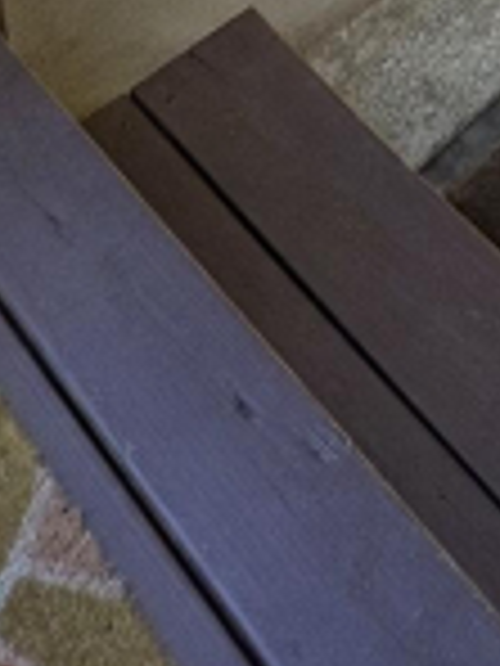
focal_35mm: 63
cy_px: -601
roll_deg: -7.4
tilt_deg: -19.1
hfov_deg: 20.2
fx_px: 1213
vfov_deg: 19.9
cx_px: 739
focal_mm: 2.22
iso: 64
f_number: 2.2
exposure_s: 1/381
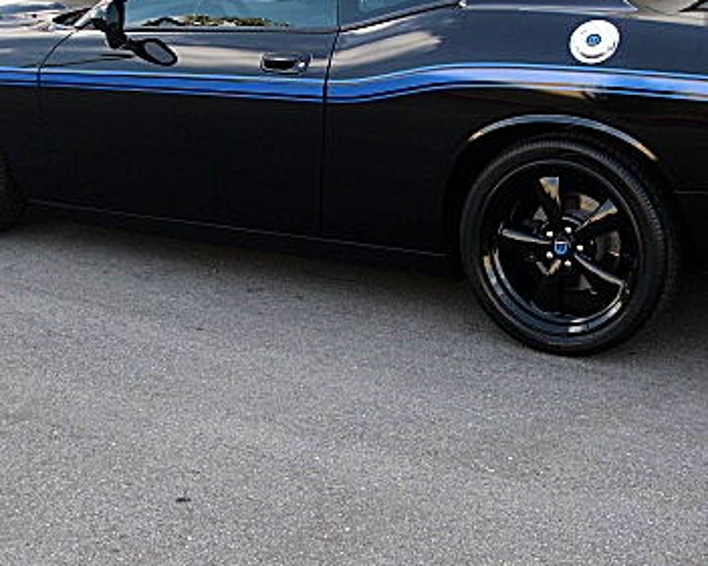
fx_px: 1341
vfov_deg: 23.8
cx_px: 355
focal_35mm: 64
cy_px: 228
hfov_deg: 29.6
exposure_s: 1/80
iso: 50
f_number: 2.8
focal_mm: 6.3
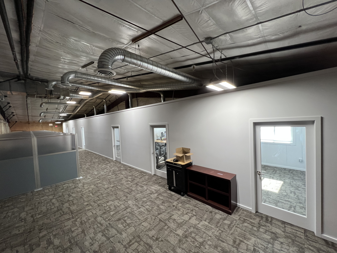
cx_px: 168
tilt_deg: -1.9
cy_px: 126
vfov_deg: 89.9
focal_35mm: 13
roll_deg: +2.4
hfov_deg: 106.2
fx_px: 127
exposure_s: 1/99
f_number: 1.8
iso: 100
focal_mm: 1.57
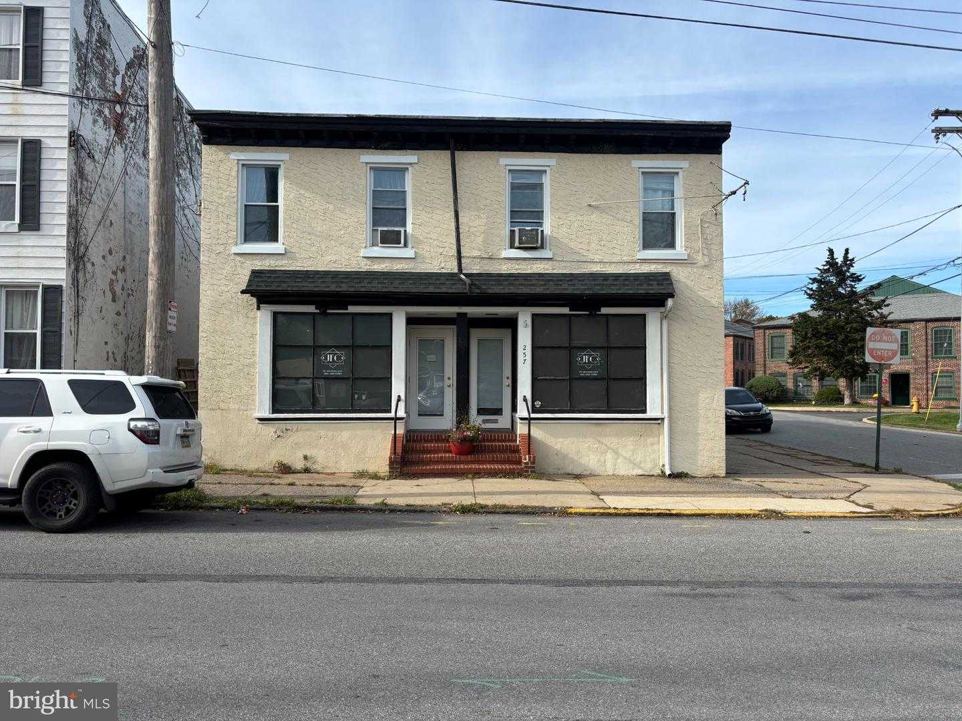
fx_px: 723
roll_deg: +0.3
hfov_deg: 67.3
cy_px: 360
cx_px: 481
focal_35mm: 26
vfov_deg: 53.1
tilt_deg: +0.7
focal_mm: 5.96
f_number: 1.6
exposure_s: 1/2105
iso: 50
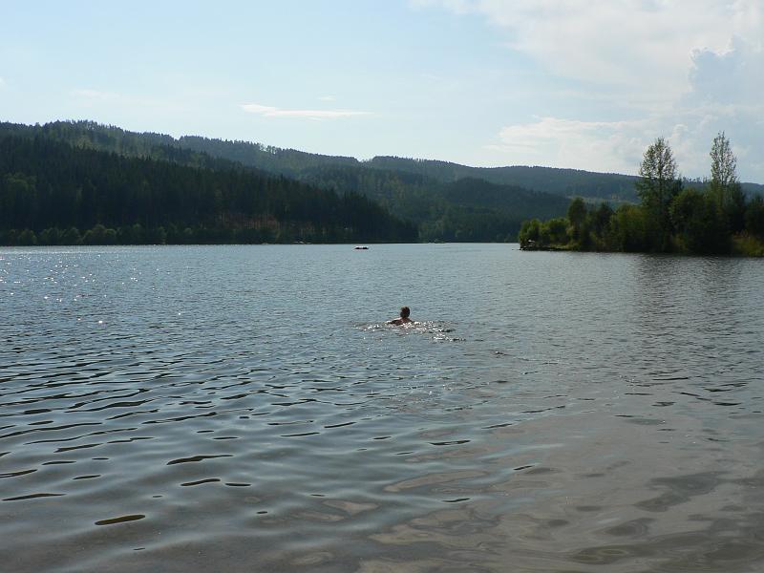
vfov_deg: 39.7
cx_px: 382
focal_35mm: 36
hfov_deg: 51.4
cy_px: 286
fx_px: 795
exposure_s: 1/800
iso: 80
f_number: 6.3
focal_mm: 6
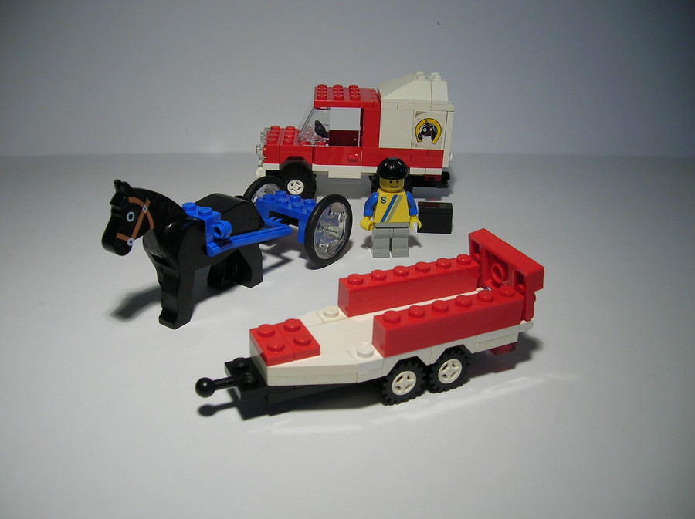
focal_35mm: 34
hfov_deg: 54.0
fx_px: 682
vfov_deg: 41.7
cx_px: 348
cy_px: 260
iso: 50
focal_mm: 5.7
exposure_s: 1/45
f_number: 2.9
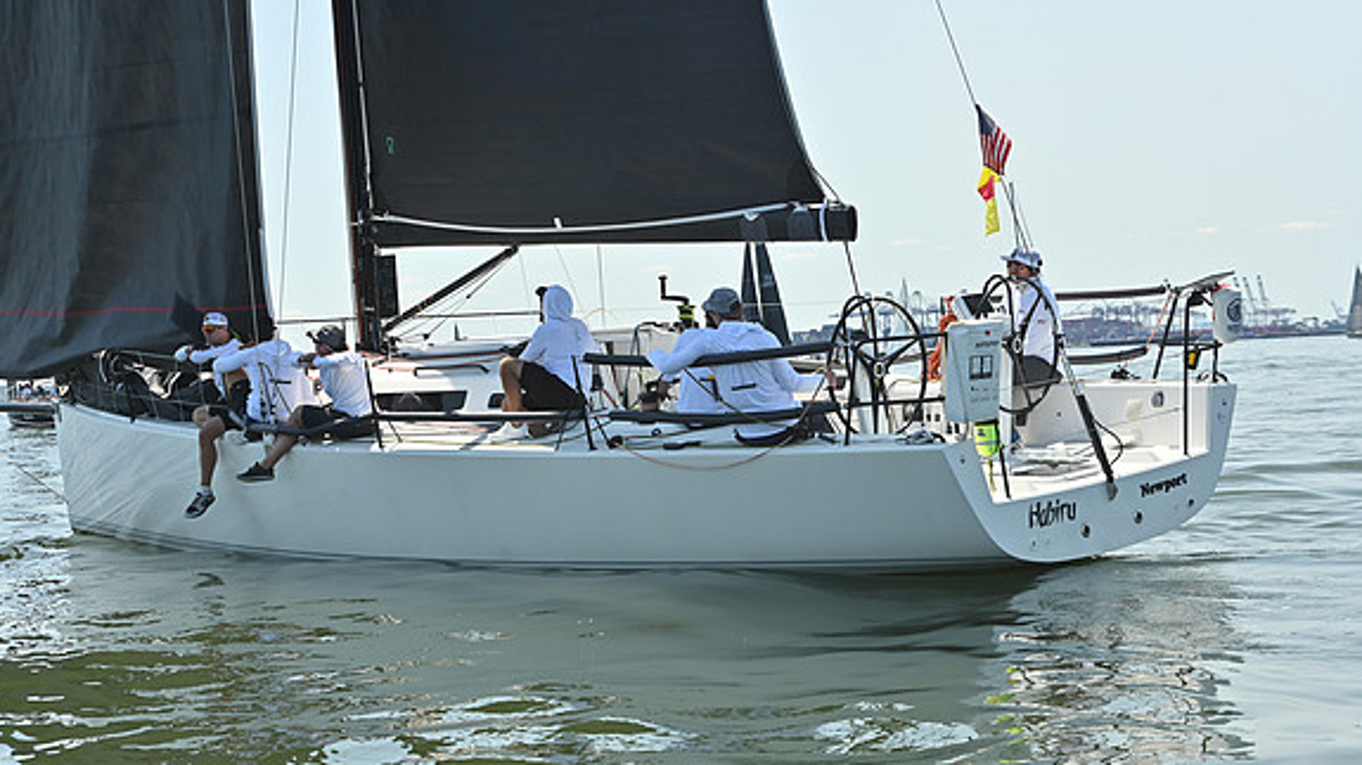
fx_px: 2672
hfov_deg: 28.6
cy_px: 371
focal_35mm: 74
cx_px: 677
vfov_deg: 16.3
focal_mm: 70
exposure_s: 1/1000
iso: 320
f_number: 7.1
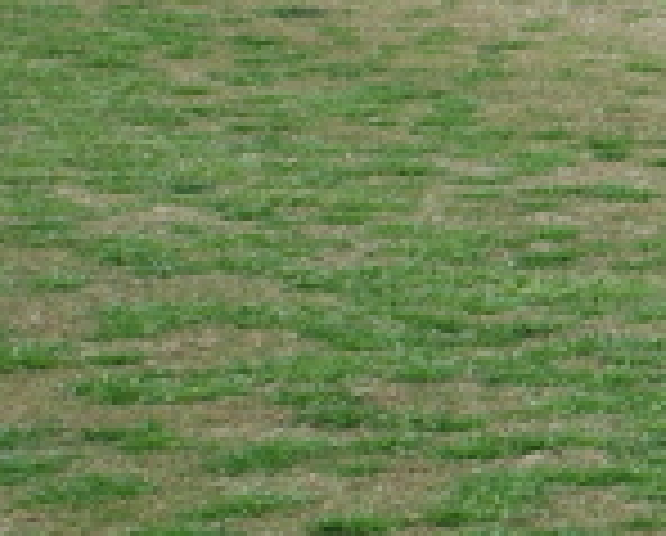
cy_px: 79
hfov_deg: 6.3
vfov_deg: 5.4
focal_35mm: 289
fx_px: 5708
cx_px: 1647
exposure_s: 1/200
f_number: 7.1
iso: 100
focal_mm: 38
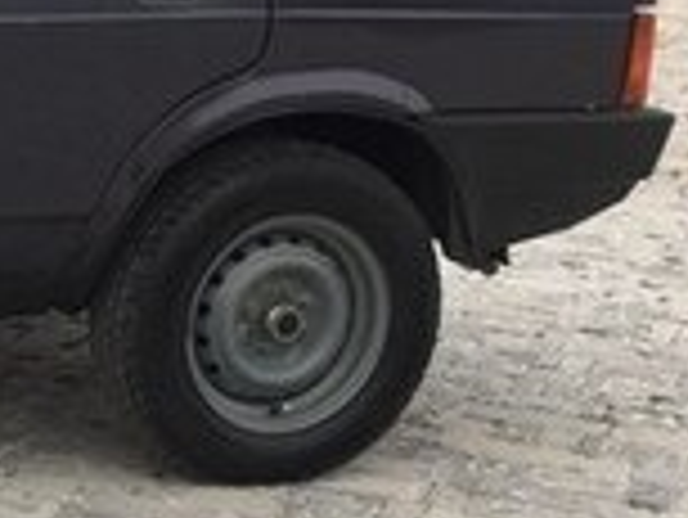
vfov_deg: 11.9
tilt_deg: -14.5
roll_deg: -3.9
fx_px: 2486
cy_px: 340
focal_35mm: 125
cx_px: -477
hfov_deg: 14.2
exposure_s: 1/460
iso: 32
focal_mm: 4.15
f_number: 2.2
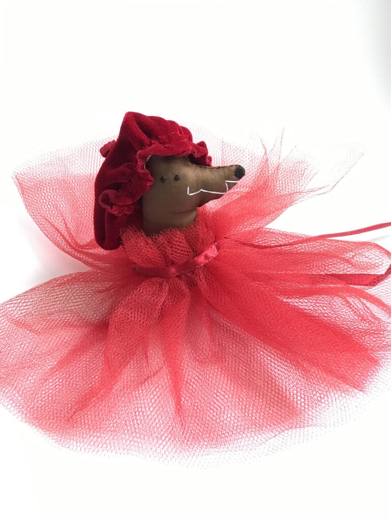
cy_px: 260
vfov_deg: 33.8
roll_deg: -2.0
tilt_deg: -36.0
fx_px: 858
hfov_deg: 25.7
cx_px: 196
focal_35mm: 57
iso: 250
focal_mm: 6.6
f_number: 2.8
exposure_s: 1/60
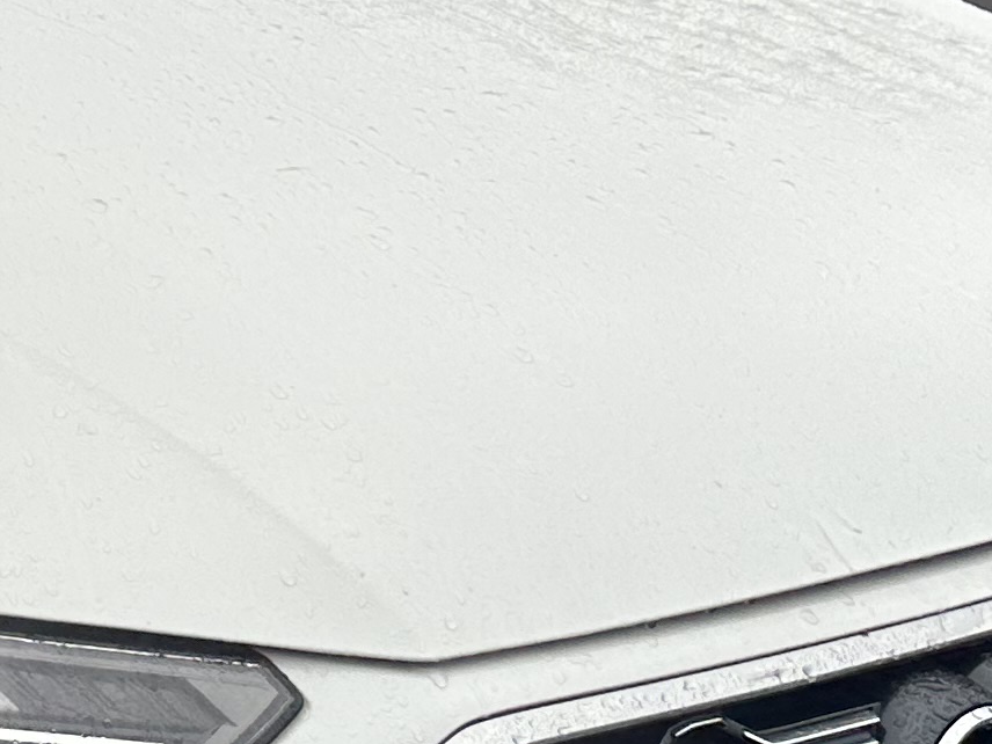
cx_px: -593
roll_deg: -0.7
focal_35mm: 113
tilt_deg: -18.9
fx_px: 3238
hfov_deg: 15.7
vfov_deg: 13.0
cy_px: 673
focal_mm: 6.86
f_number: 1.78
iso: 80
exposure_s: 1/552
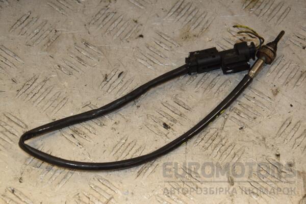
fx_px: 892
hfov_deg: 19.5
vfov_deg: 13.0
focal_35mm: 105
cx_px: 153
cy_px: 102
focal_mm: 70
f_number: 8
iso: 800
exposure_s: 1/200
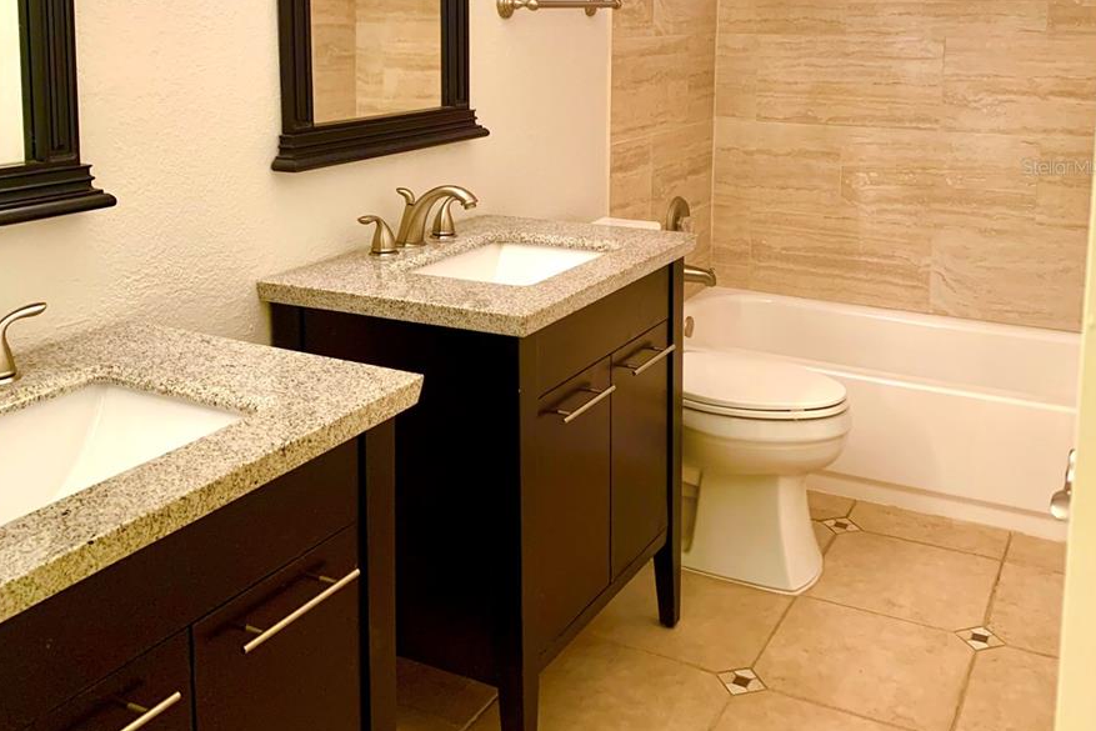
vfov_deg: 35.0
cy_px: 166
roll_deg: -0.1
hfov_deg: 51.9
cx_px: 549
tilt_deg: -8.1
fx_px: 1127
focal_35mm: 37
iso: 160
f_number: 1.8
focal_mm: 4.25
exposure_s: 1/60
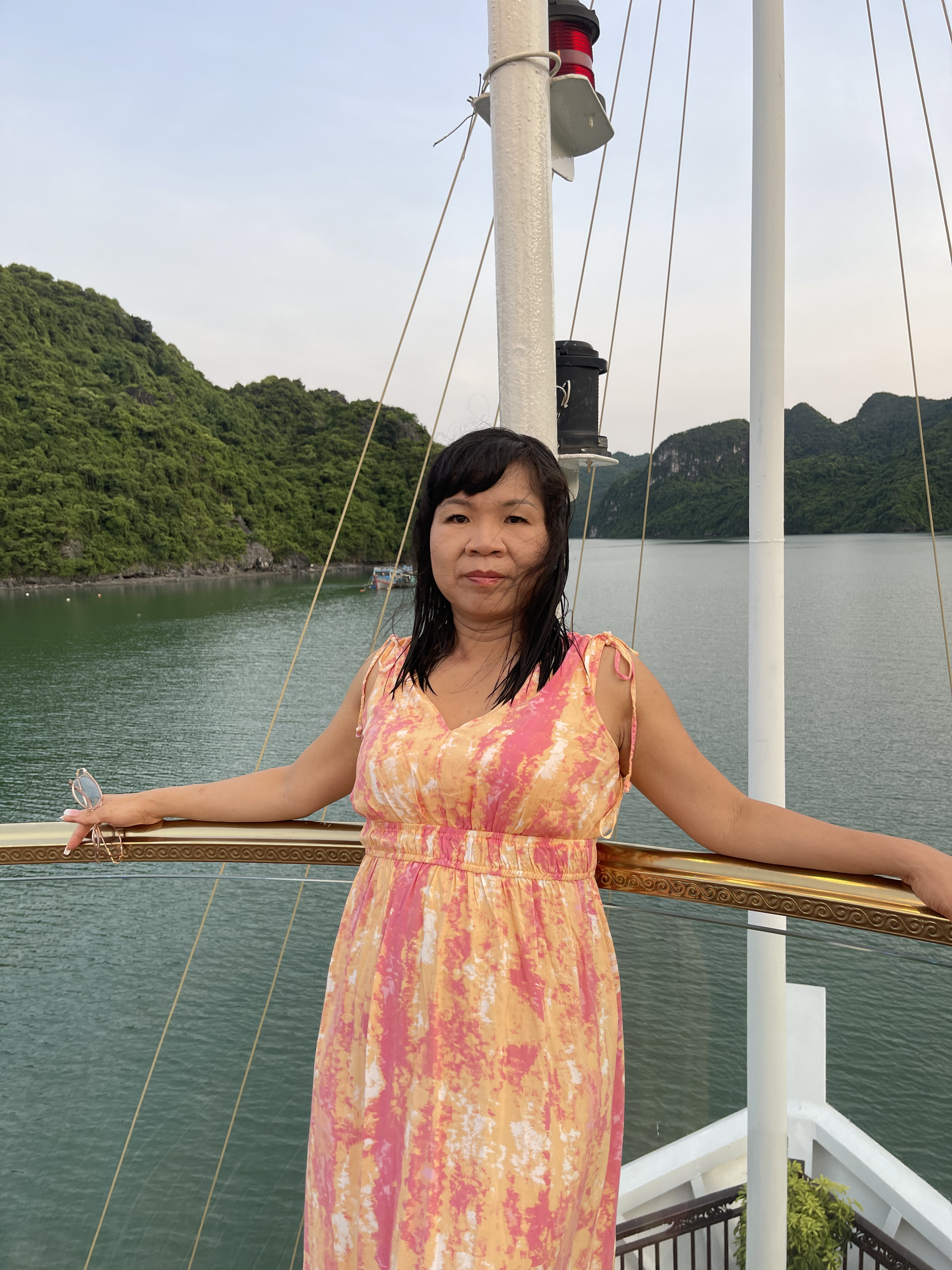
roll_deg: +1.4
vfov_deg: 67.3
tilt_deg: -6.0
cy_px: 635
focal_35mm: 26
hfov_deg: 53.1
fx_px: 953
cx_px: 476
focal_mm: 5.1
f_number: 1.6
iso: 32
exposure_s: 1/104
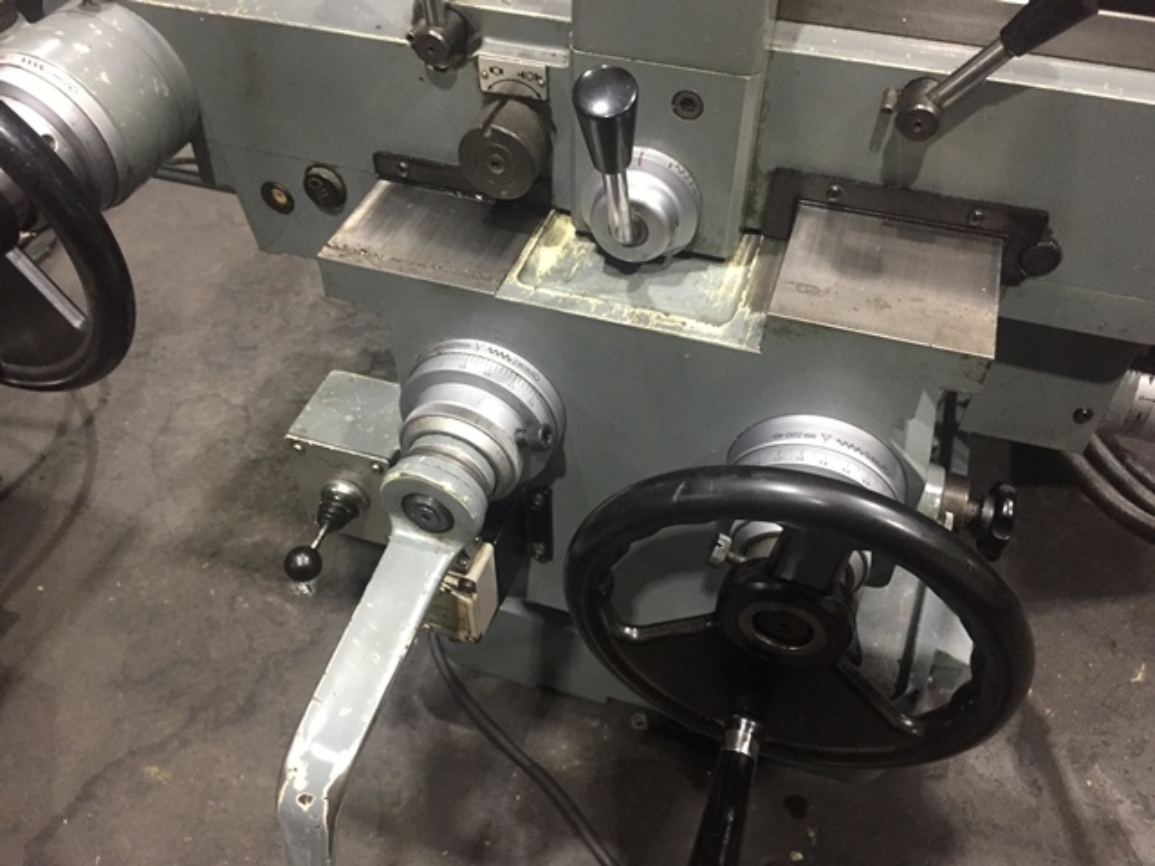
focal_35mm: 29
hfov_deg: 61.7
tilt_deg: -47.9
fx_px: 968
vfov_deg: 48.2
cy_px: 433
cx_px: 578
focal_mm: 4.15
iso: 200
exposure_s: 1/30
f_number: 2.2
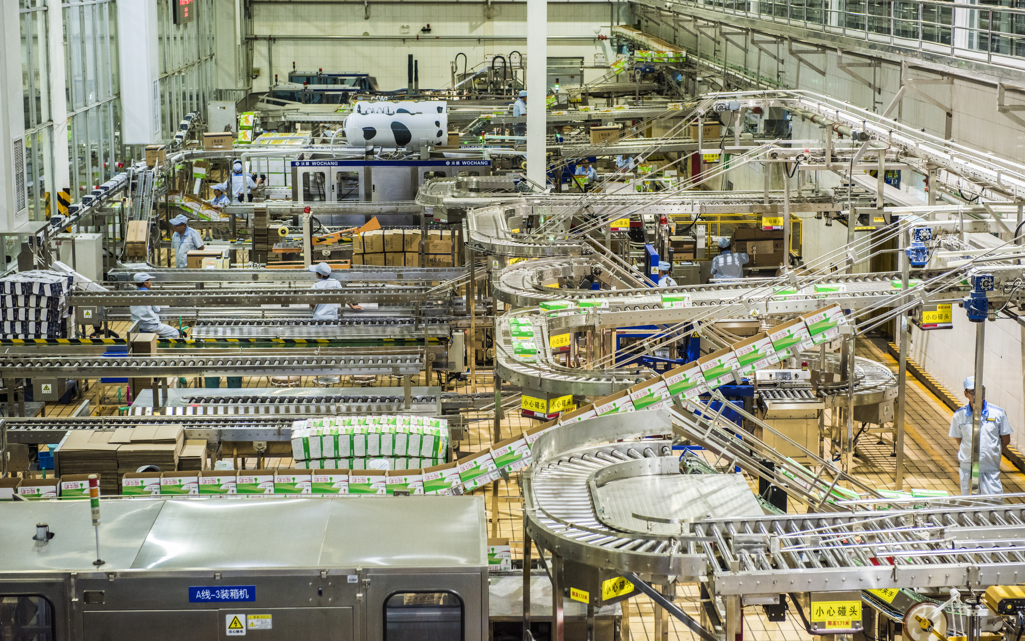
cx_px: 516
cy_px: 304
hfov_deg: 28.6
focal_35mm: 72
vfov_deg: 18.1
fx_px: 2011
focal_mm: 70
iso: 2200
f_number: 4.5
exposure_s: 1/80
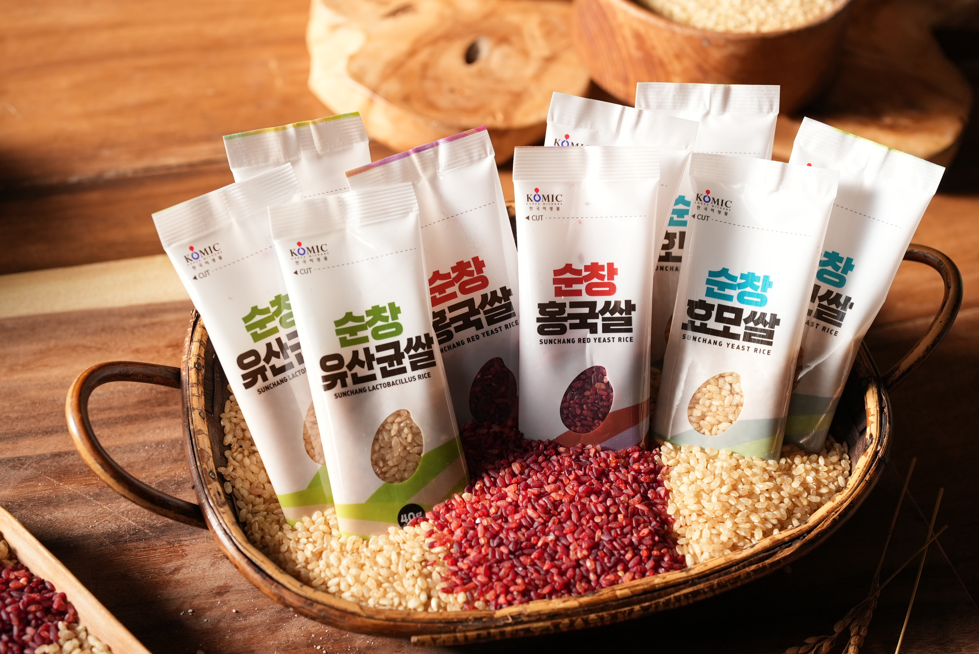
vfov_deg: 27.0
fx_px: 1360
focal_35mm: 50
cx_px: 490
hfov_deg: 39.6
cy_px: 327
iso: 800
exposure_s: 1/160
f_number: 4.5
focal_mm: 50
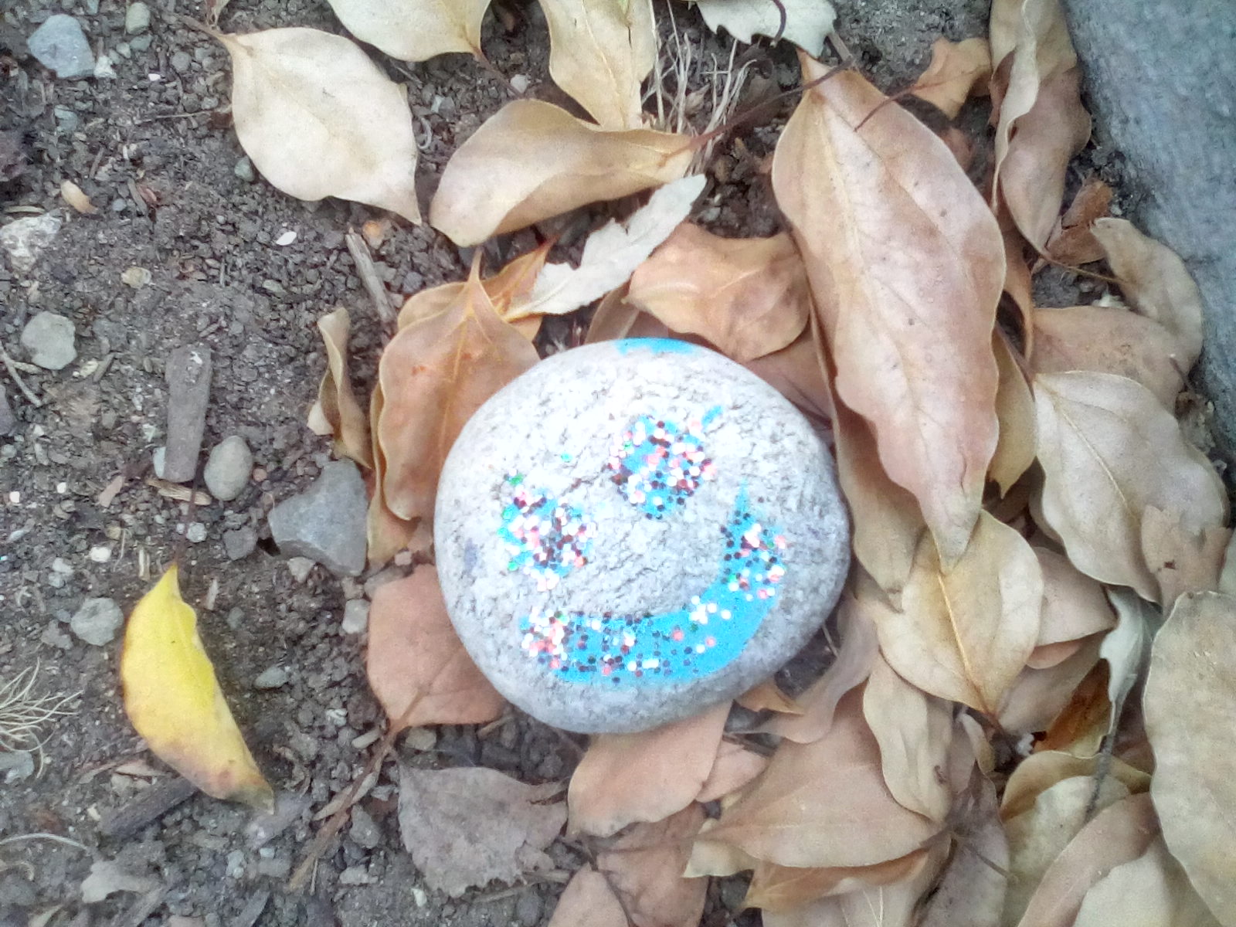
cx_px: 618
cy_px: 464
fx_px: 1250
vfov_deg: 40.7
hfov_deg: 52.6
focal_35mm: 35
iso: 210
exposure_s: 1/25
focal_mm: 2.9
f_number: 2.8
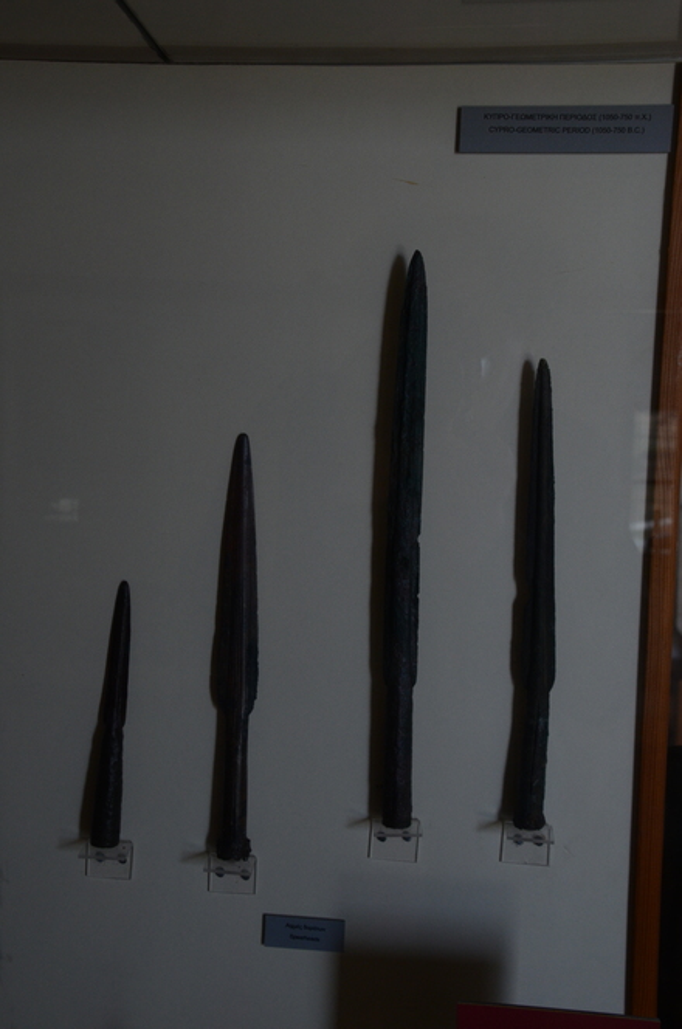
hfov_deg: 34.1
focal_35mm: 39
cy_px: 514
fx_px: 1113
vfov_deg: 49.6
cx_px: 341
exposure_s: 1/125
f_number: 5.6
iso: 800
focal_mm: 26
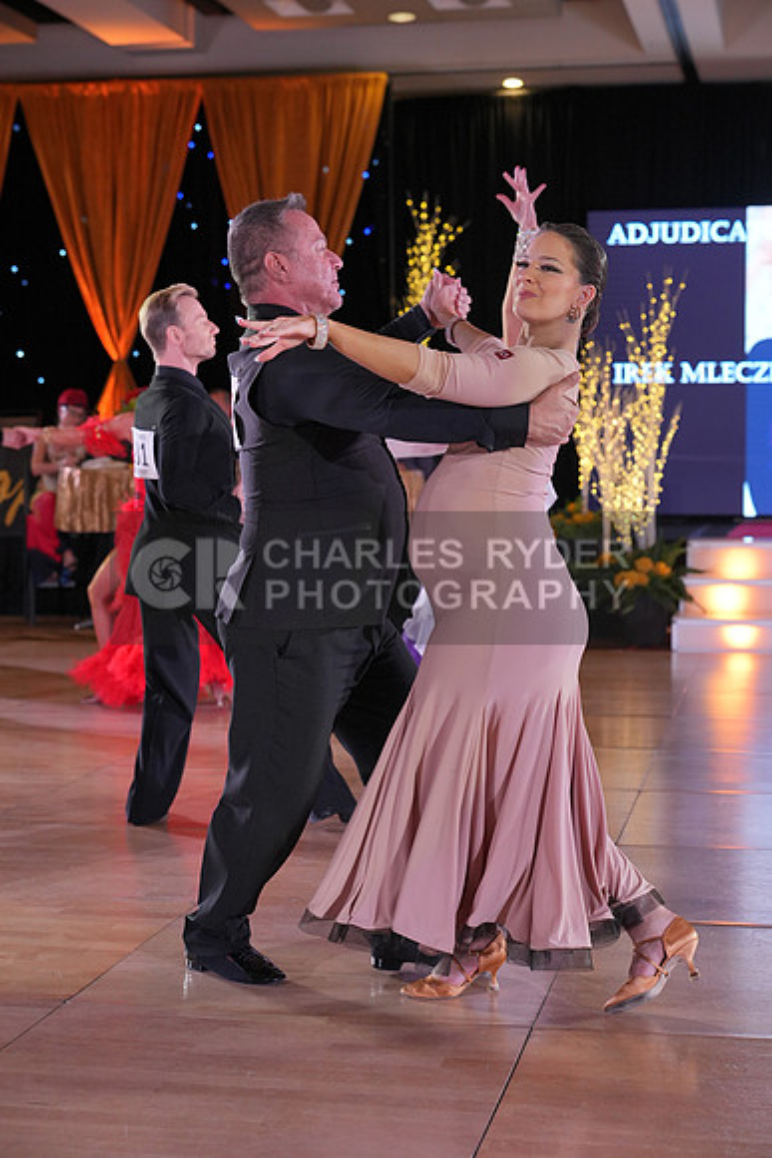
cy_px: 579
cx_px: 386
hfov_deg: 21.6
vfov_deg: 31.9
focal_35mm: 63
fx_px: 2025
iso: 1600
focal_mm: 63
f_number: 4
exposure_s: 1/400
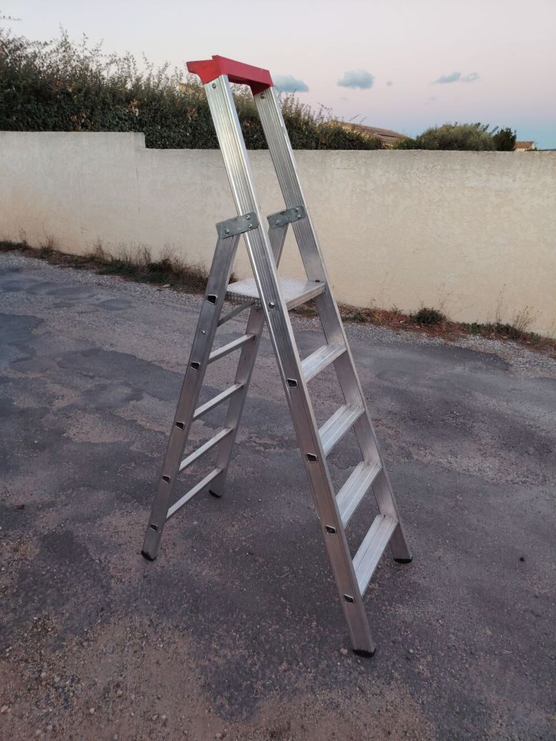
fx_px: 514
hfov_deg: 56.8
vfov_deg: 71.6
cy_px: 370
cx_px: 278
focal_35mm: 24
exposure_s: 1/33.3
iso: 431
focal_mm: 5.25
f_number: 1.75
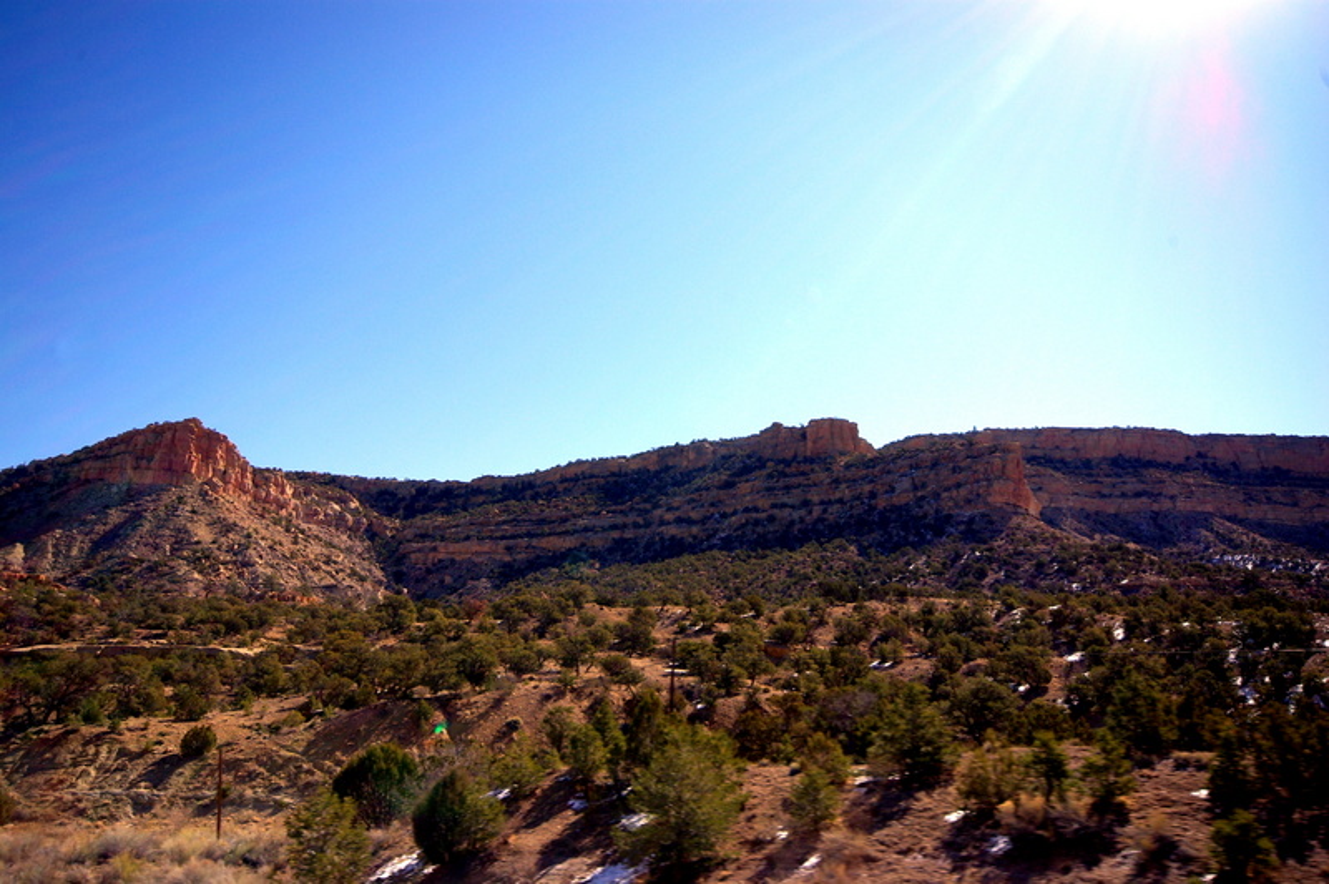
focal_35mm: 30
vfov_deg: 43.5
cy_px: 442
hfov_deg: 62.0
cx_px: 664
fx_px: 1107
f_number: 9.5
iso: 100
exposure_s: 1/250
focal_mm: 20
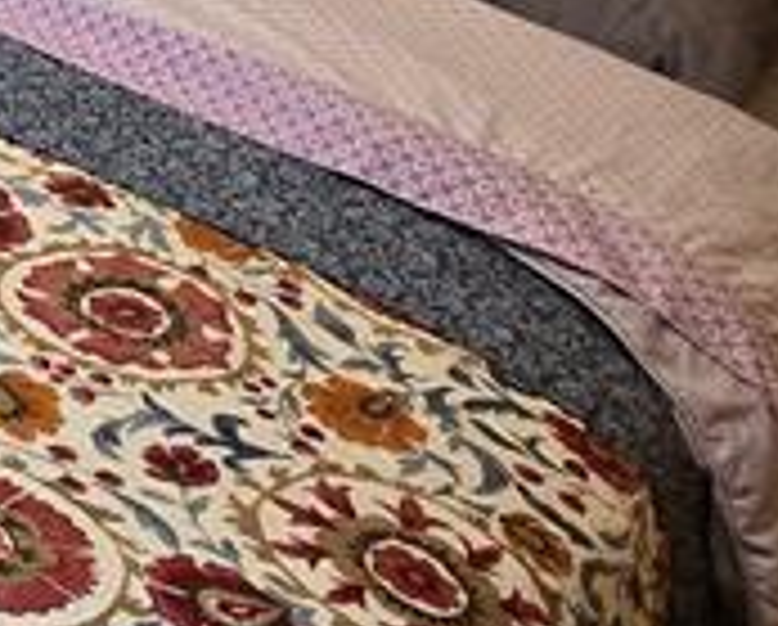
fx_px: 1730
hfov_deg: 17.8
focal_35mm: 75
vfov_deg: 19.0
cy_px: -185
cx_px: -769
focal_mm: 2.2
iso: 500
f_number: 2.2
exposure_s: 1/60
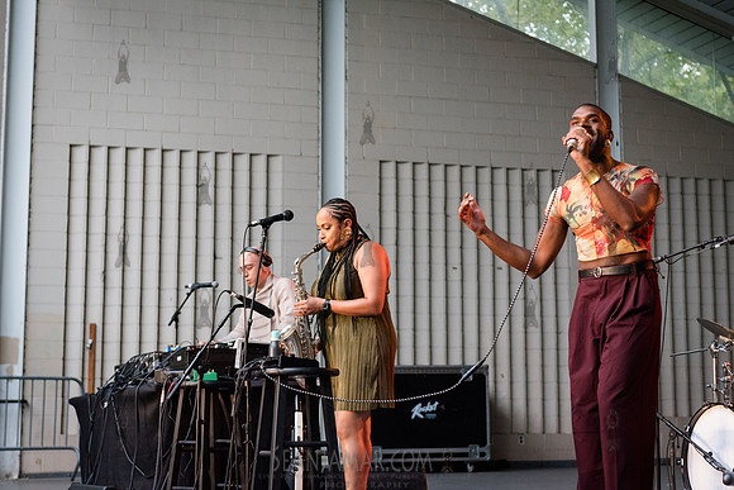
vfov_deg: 21.9
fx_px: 1268
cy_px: 245
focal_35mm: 62
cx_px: 367
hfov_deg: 32.3
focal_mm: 62
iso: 4000
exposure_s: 1/1600
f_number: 3.5
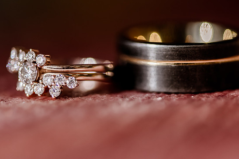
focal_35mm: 135
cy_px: 84
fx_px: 896
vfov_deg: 10.2
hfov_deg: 15.2
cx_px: 99
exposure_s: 1/2000
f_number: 4
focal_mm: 105
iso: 500
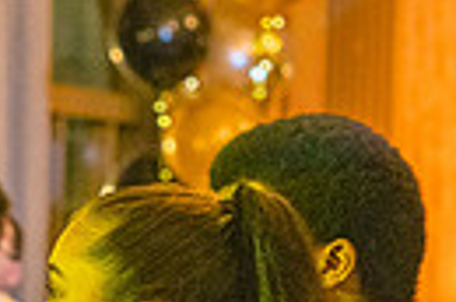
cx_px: -98
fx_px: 3955
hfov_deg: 6.6
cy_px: 637
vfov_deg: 4.3
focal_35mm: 313
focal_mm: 70
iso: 10000
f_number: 4.5
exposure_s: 1/30
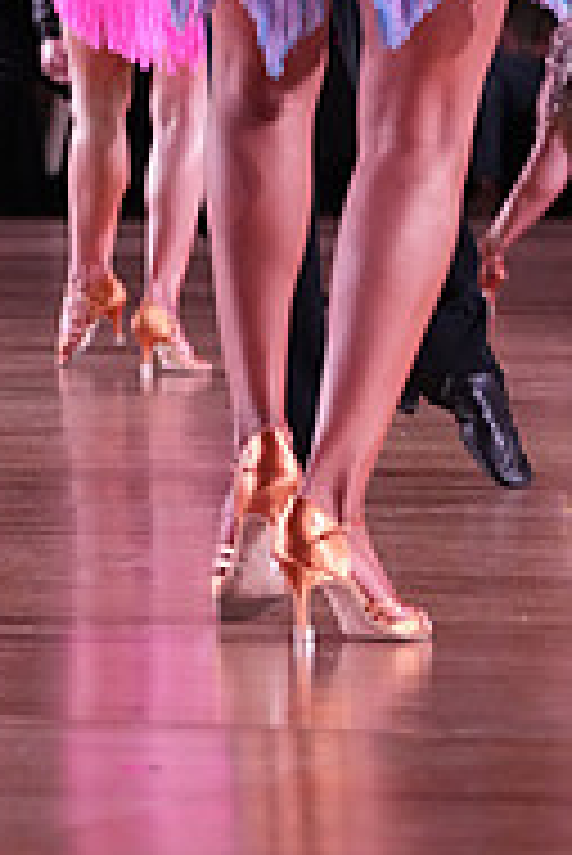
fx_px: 7826
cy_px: -342
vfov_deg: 6.2
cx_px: -133
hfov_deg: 4.2
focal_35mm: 329
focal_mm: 108
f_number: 5.6
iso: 5000
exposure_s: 1/250
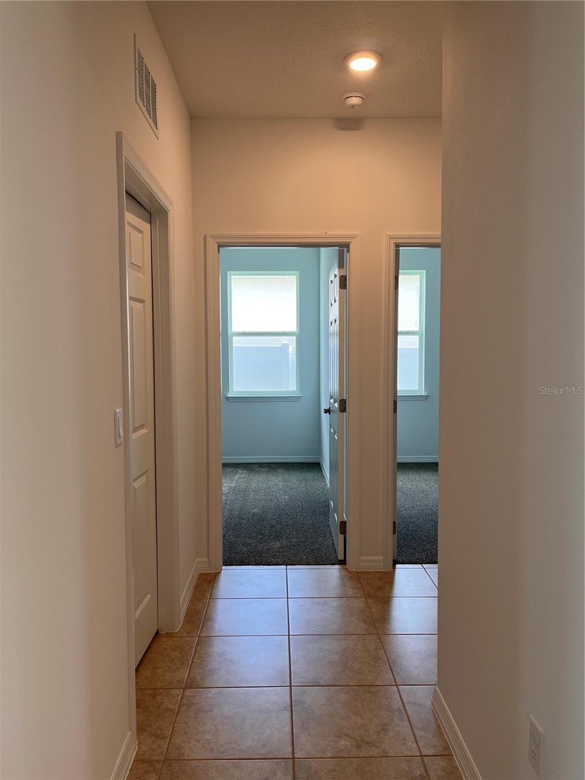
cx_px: 292
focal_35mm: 26
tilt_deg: -2.5
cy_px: 390
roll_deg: +0.4
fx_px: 586
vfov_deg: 67.3
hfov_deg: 53.1
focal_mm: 5.1
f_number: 1.6
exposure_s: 1/120
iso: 80
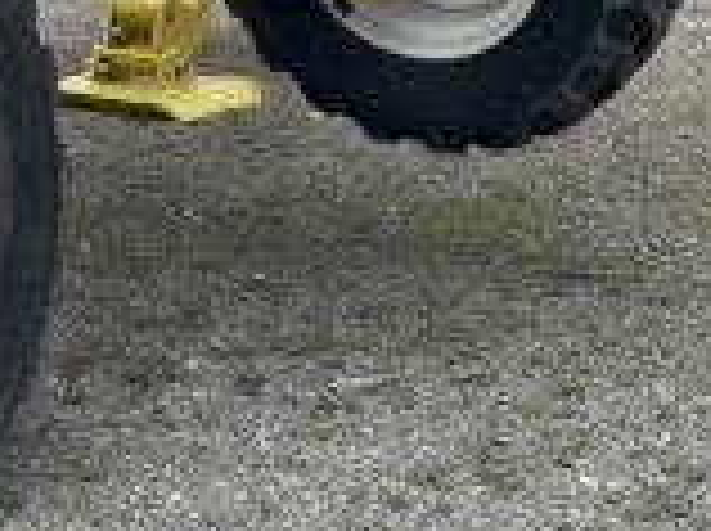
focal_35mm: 132
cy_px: -648
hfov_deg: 13.9
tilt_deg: +7.8
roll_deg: +0.8
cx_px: -414
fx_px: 2707
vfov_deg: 10.1
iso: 32
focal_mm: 4.2
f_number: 1.6
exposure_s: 1/3861
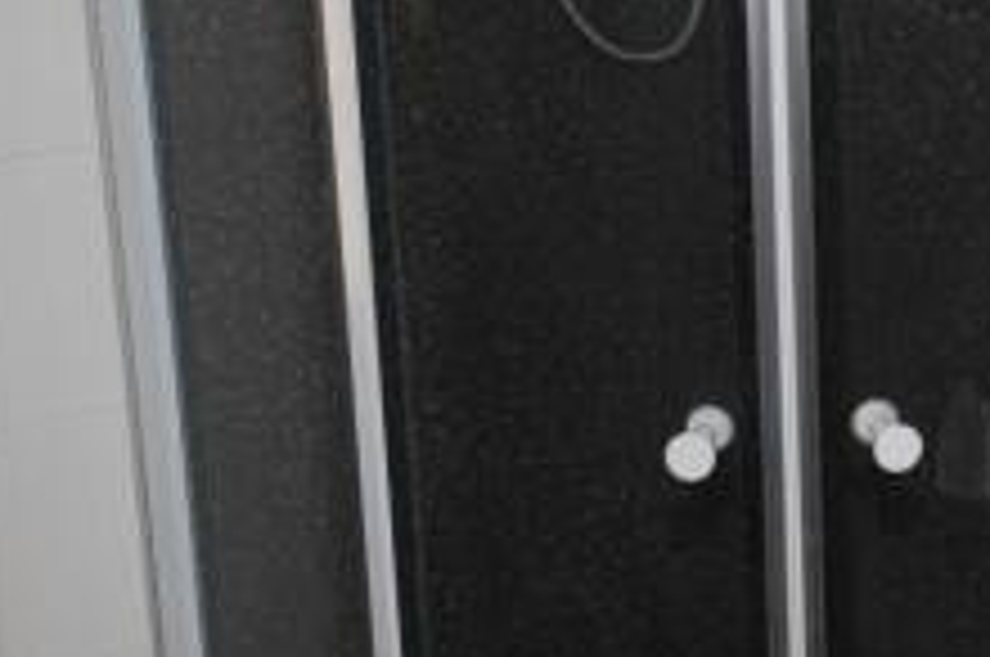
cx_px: 1044
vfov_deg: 17.4
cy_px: 313
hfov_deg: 24.5
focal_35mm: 78
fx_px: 2142
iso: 200
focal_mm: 24
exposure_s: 1/60
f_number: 5
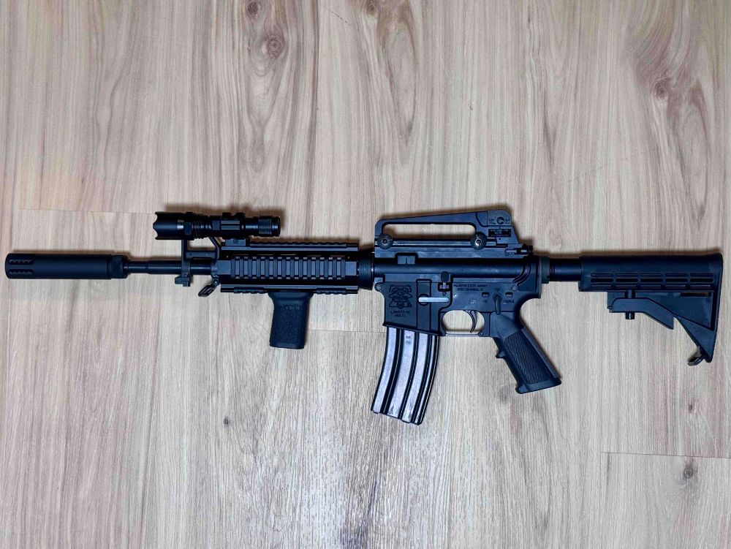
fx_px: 1014
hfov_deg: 39.6
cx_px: 366
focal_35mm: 48
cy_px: 274
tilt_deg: -86.5
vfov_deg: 30.3
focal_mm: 6.76
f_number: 1.78
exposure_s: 1/60
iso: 125
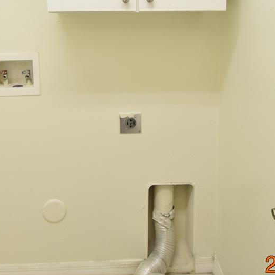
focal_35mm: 39
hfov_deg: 42.6
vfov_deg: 39.6
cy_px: 26
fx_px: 351
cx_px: 110
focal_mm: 10
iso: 800
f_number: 4
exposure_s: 1/60
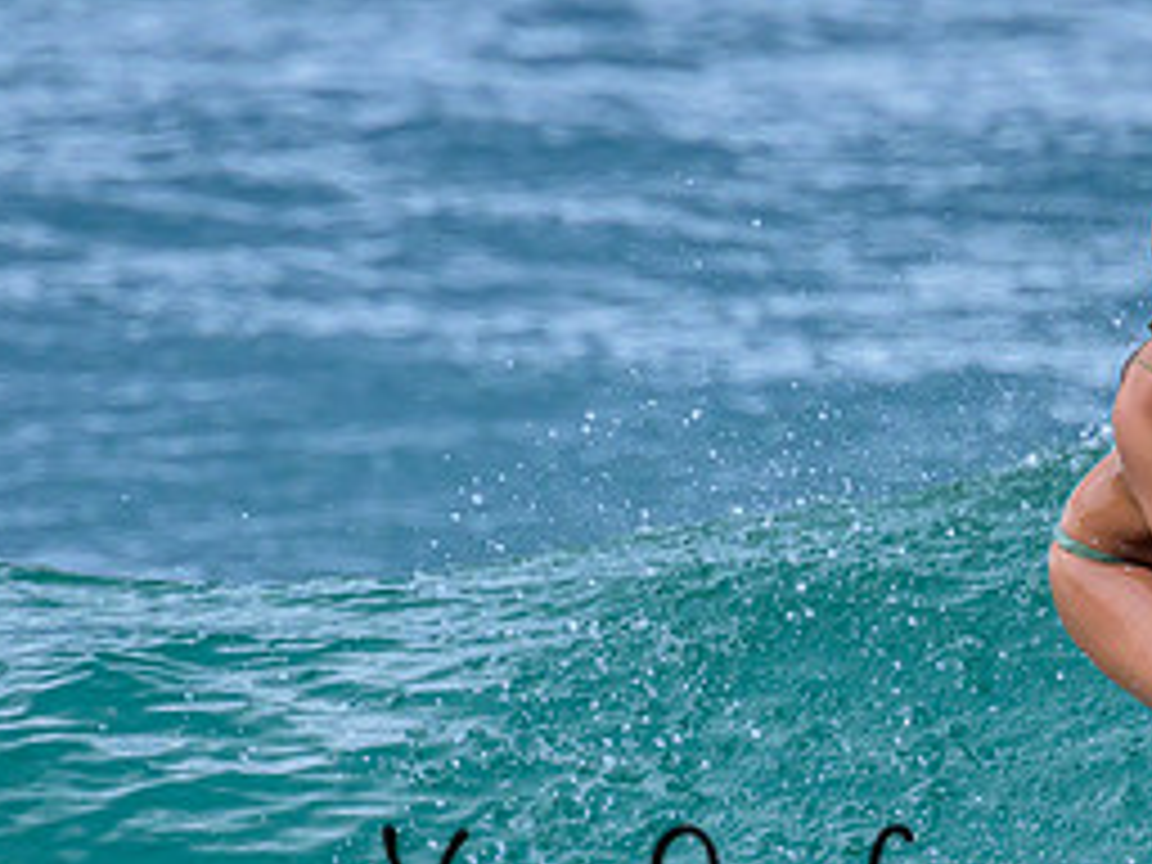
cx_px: 760
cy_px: 827
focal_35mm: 1548
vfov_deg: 1.0
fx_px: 51517
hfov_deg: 1.3
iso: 1600
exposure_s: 1/2000
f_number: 8
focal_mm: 560
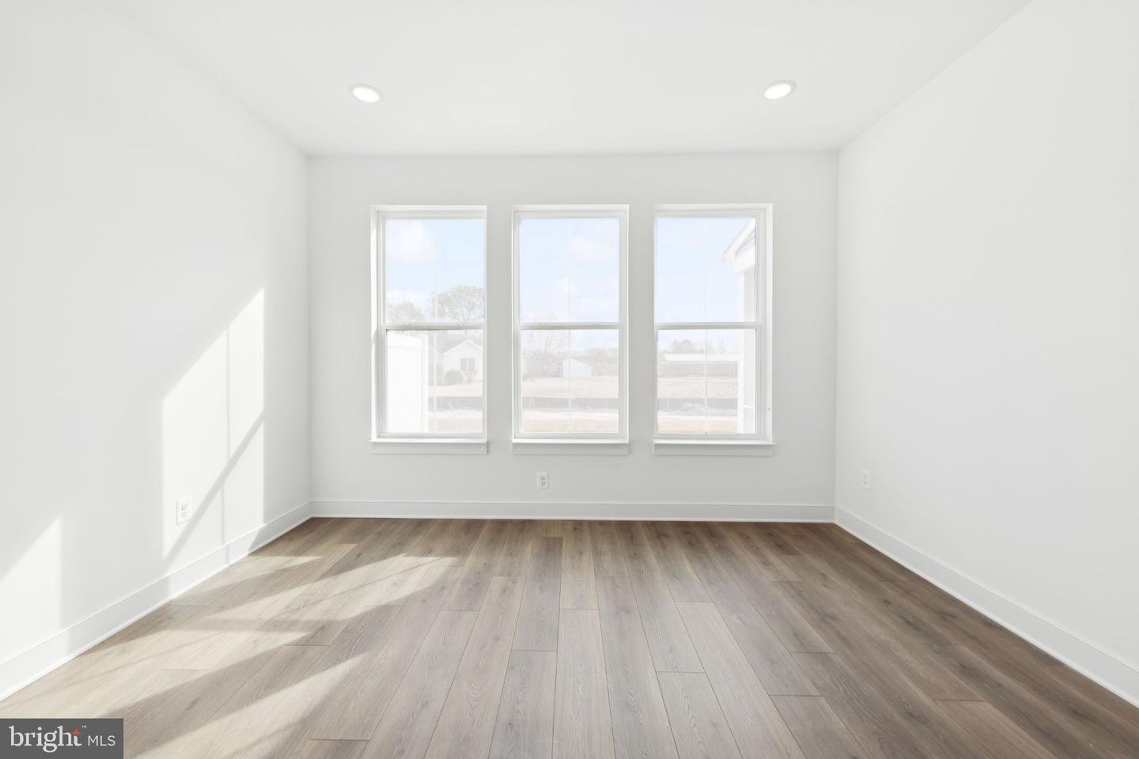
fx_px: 443
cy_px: 380
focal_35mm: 14
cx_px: 570
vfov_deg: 81.2
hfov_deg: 104.3
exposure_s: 1/60
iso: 64
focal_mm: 14
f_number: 8
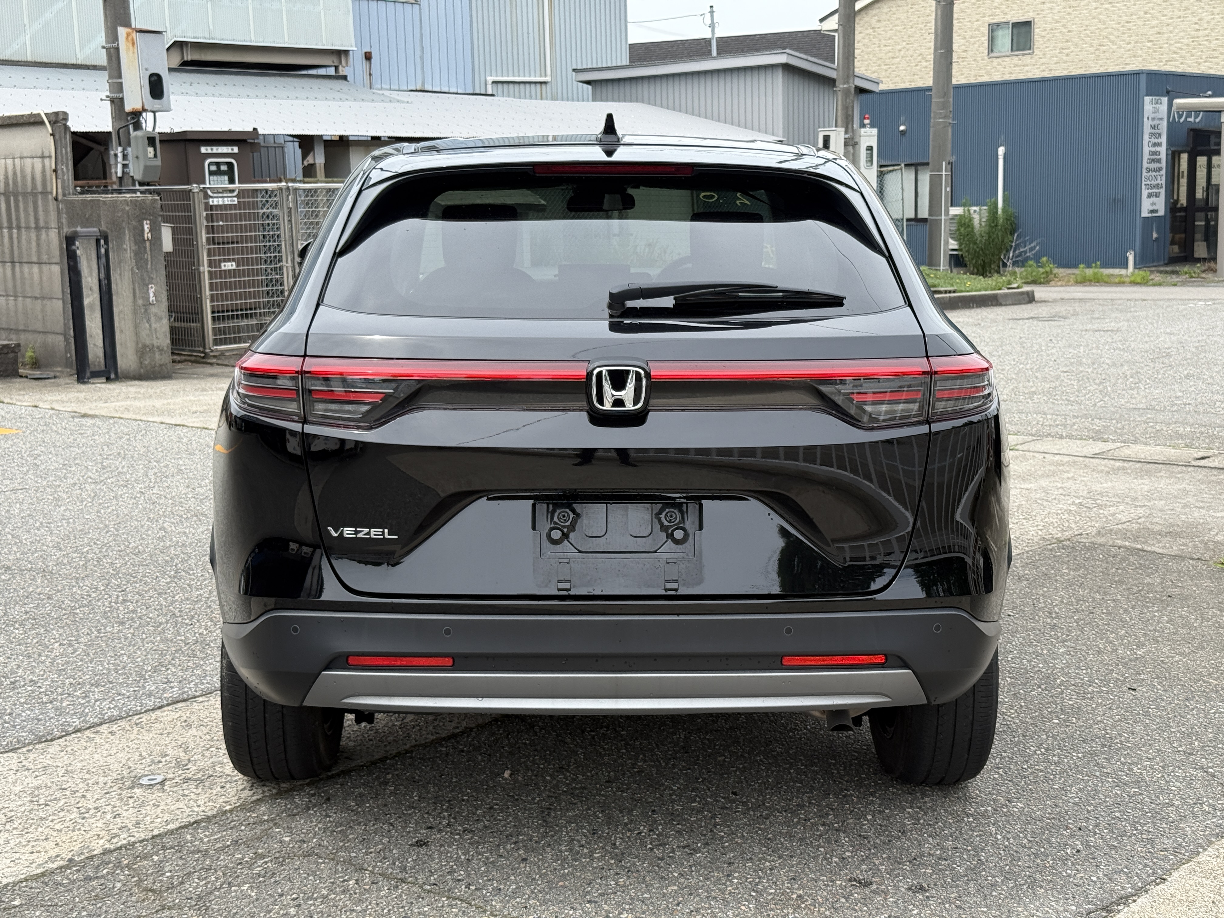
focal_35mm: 48
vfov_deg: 30.3
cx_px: 612
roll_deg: +1.5
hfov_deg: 39.7
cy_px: 459
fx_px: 1697
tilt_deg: -8.4
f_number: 1.78
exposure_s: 1/1543
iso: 64
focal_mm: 6.76
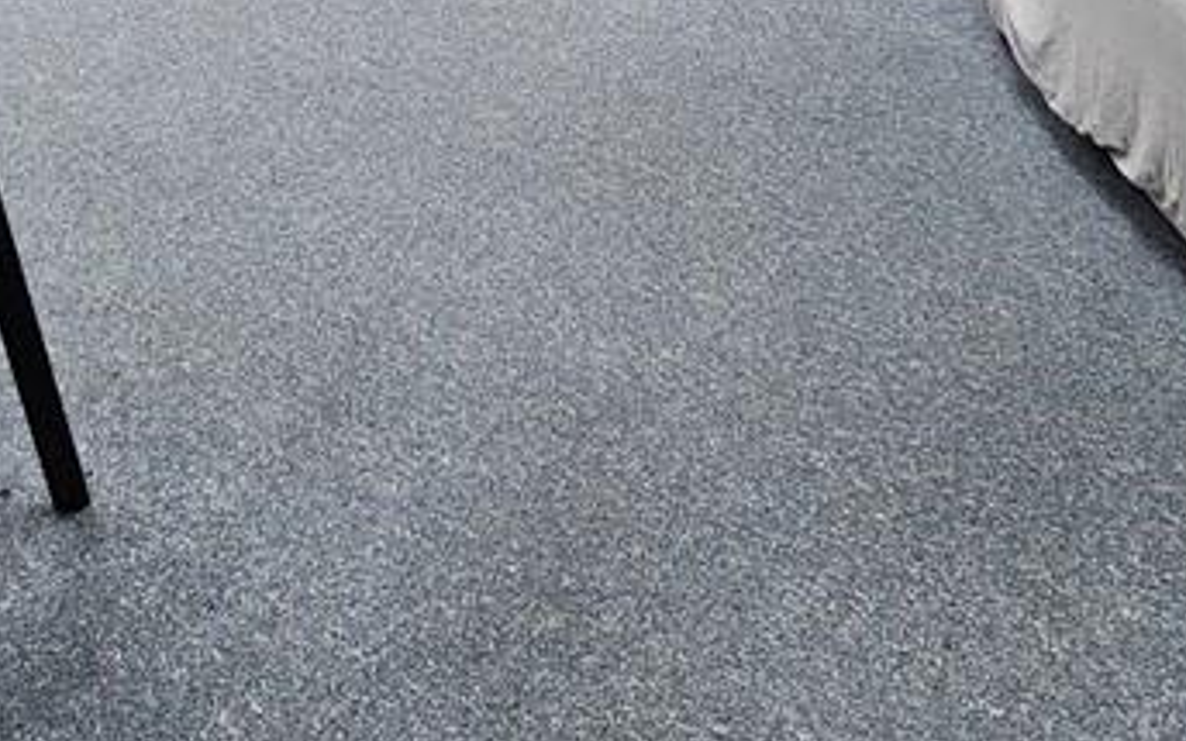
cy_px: -348
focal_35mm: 41
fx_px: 1325
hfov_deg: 47.4
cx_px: 796
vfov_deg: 24.7
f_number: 2.2
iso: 320
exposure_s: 1/40
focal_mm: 2.2
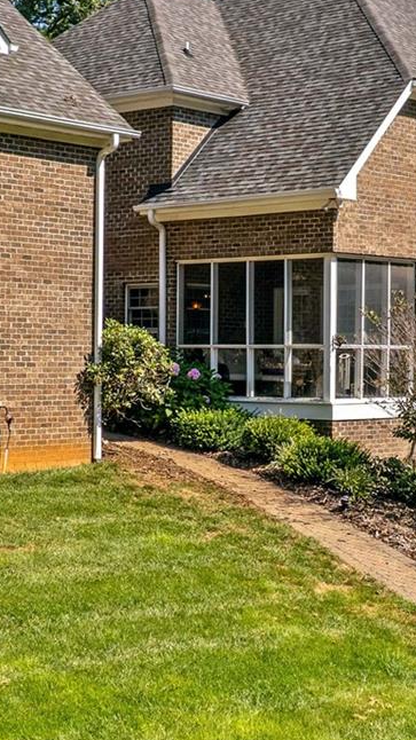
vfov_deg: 29.0
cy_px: 347
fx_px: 1433
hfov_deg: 16.5
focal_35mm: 73
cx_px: 229
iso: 100
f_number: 2.8
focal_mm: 8.38
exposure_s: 1/640
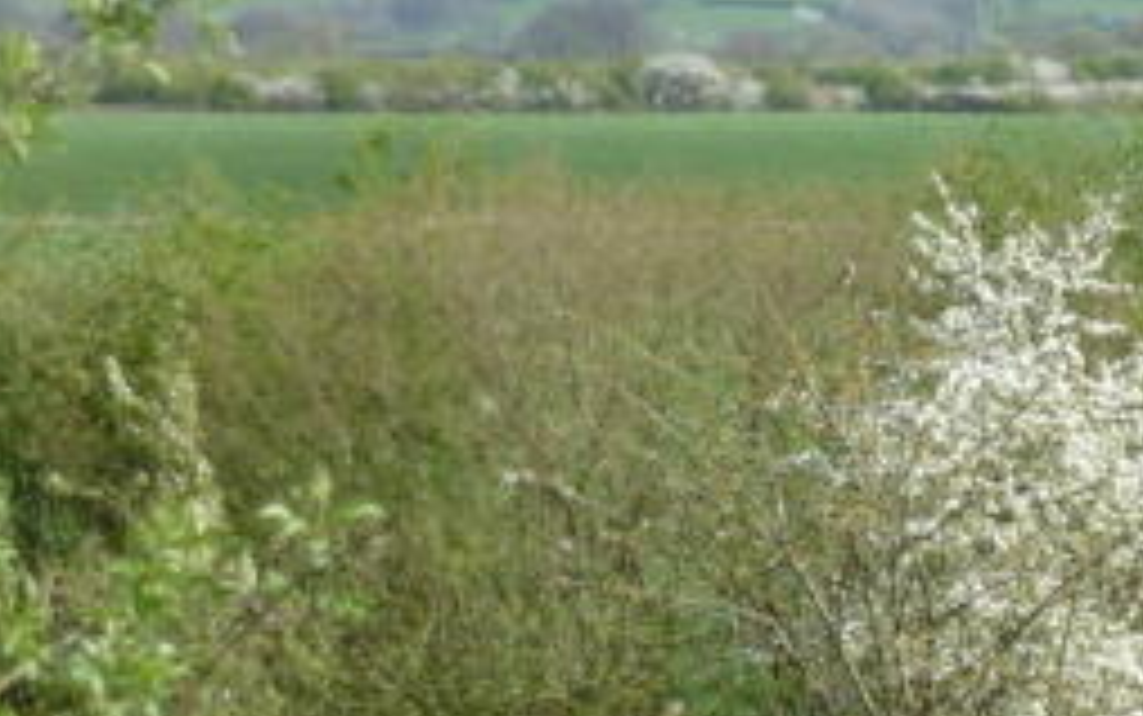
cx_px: 1235
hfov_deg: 8.2
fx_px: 7885
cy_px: 367
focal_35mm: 253
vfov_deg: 5.2
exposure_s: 1/250
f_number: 5
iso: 100
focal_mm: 18.7
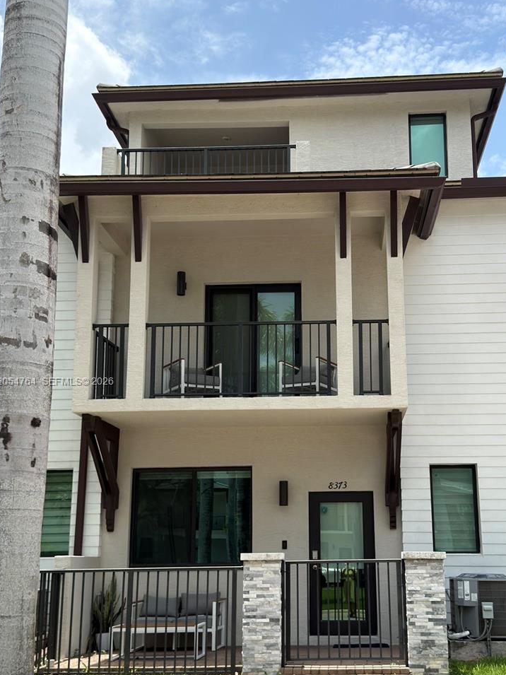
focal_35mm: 44
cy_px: 382
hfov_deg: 32.8
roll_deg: +1.6
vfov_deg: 42.9
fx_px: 858
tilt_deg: +12.0
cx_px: 301
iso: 80
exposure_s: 1/4545
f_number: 1.78
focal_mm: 6.76
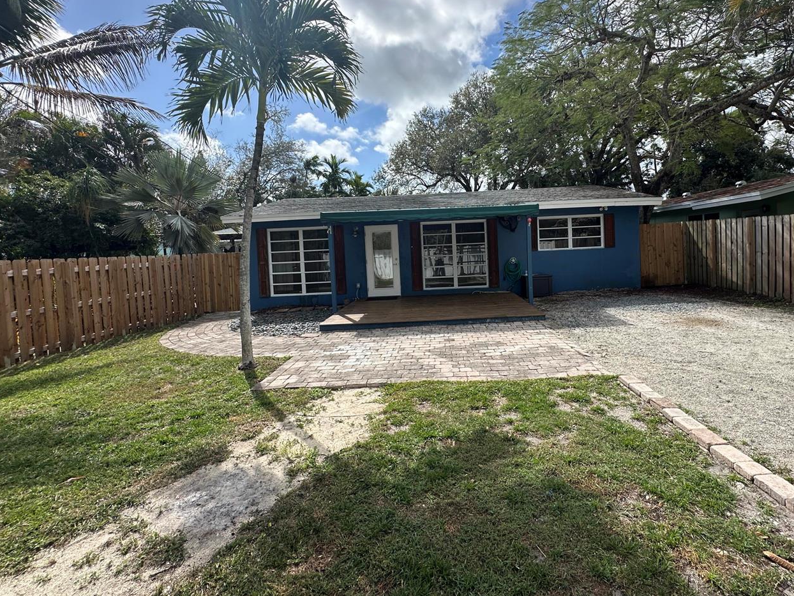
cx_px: 437
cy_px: 266
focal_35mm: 18
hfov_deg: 87.5
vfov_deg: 71.4
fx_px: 413
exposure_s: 1/1595
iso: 40
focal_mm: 2.22
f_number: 2.2
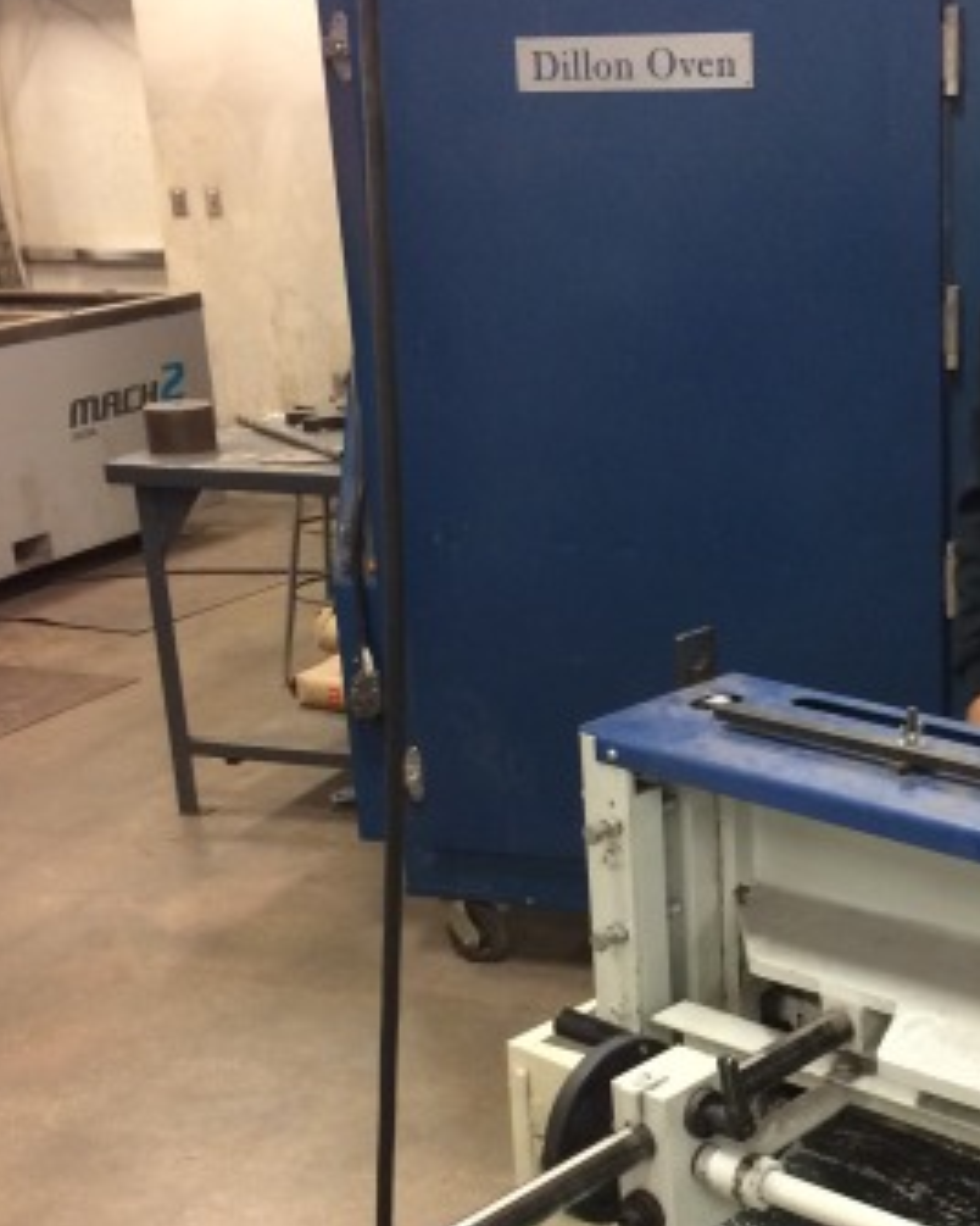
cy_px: 794
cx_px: 848
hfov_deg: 27.3
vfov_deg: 34.5
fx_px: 1958
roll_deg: +1.2
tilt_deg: -20.7
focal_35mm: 54
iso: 200
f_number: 2.2
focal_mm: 4.15
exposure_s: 1/30
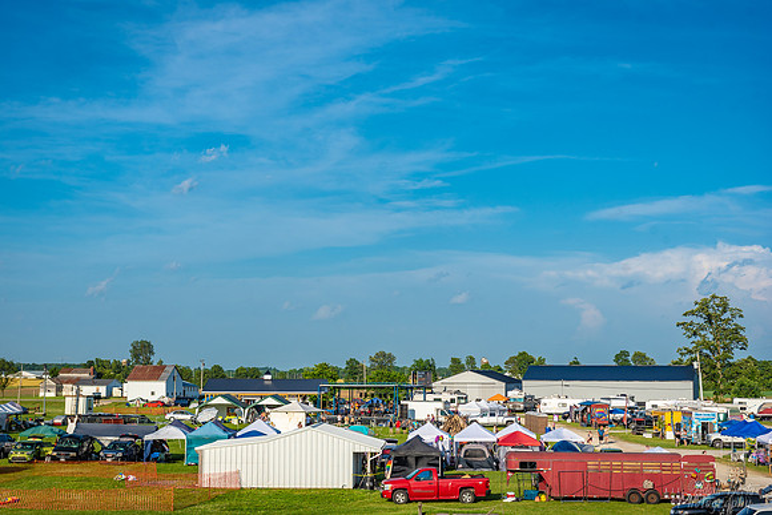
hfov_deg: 34.5
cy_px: 258
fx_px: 1244
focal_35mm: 58
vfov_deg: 23.4
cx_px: 386
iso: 100
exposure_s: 1/500
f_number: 6.3
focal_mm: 58
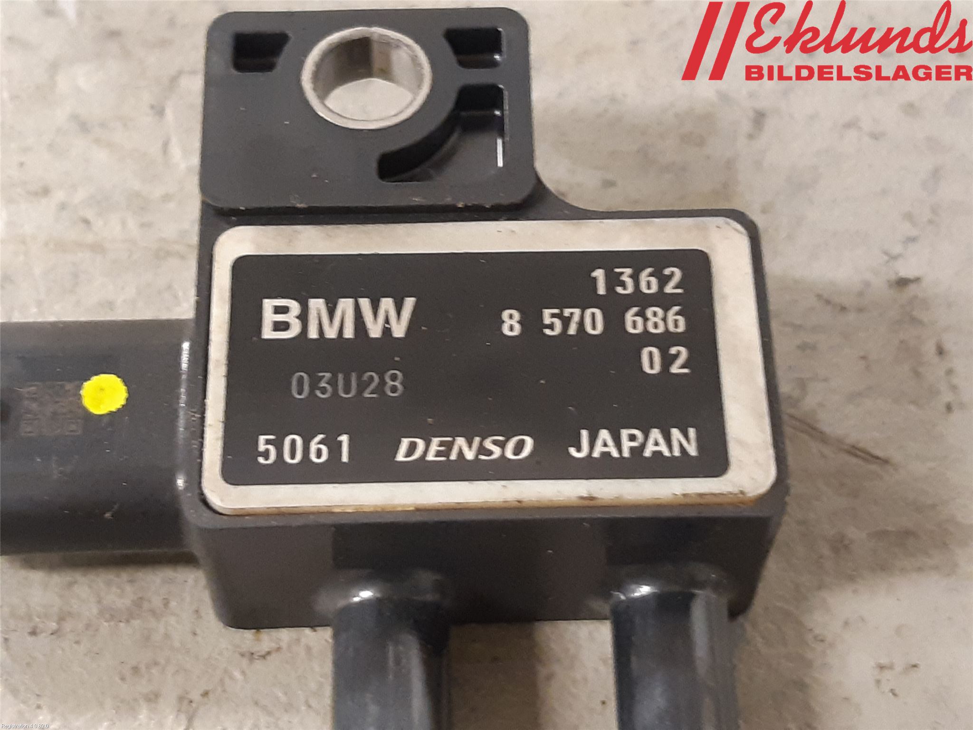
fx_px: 731
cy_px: 365
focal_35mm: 26
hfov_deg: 67.3
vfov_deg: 53.1
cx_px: 486
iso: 320
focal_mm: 3.93
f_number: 1.7
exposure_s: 1/25
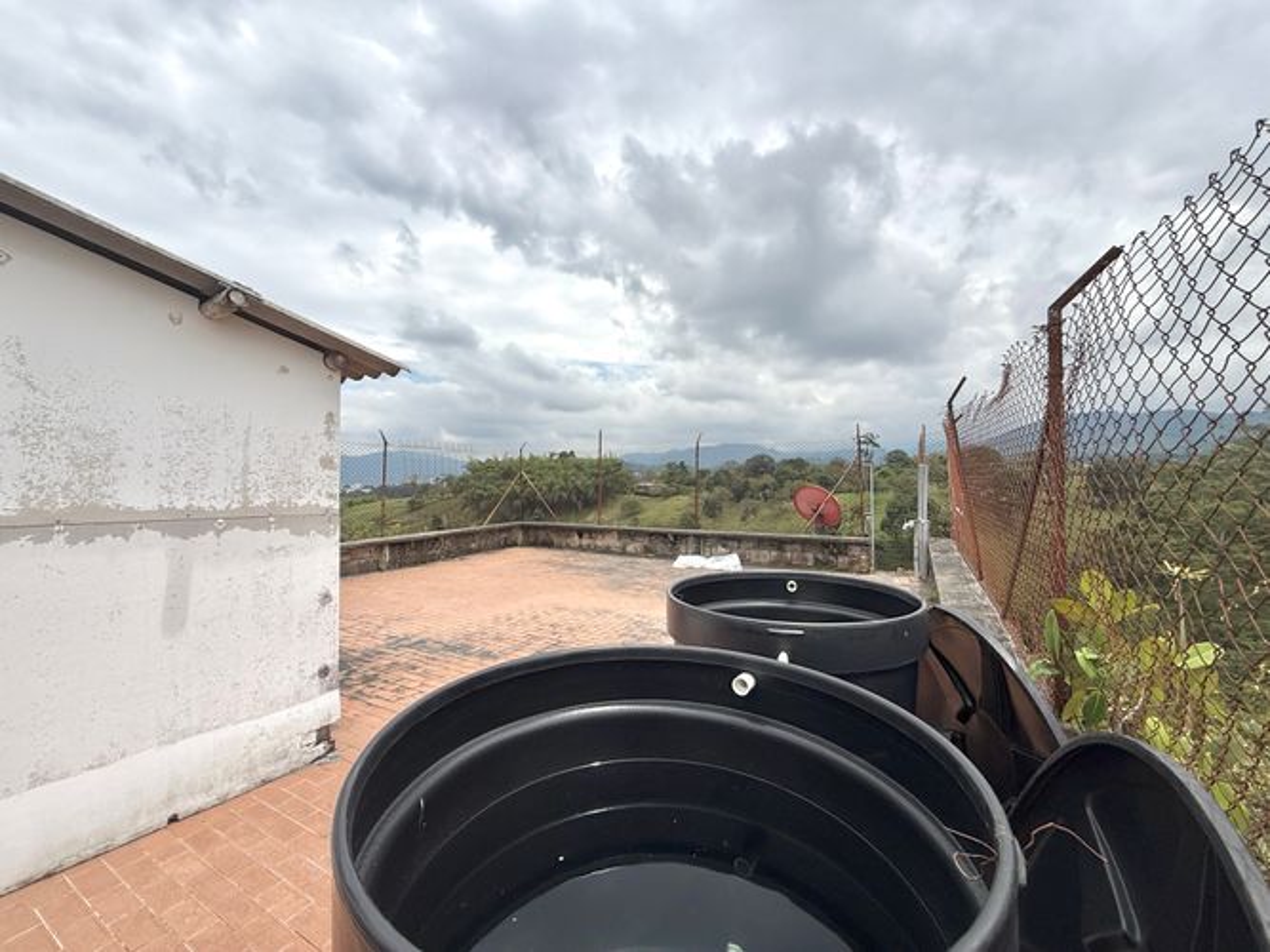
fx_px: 514
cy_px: 476
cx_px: 635
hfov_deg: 102.1
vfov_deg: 85.7
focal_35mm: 14
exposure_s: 1/4425
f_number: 2.2
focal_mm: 2.22
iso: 50
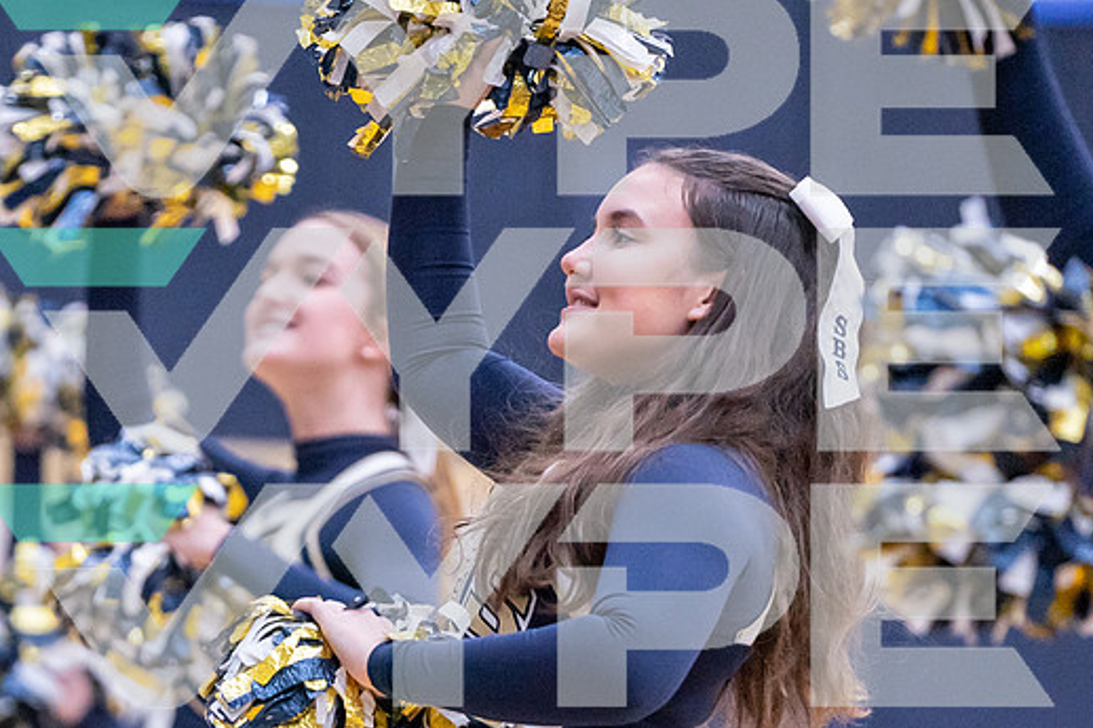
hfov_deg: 5.1
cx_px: 310
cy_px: 635
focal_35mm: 403
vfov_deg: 3.4
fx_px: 12231
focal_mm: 200
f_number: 2.8
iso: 2000
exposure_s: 1/1250
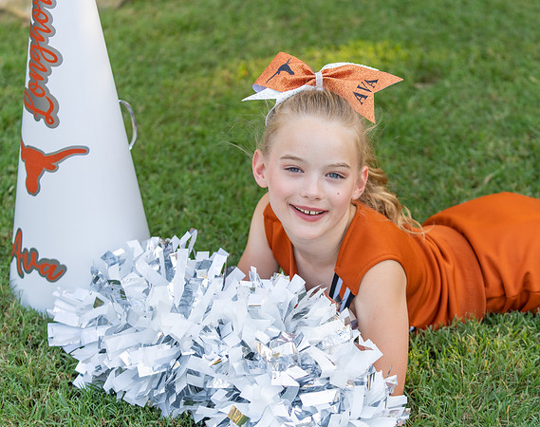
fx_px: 1365
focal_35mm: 86
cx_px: 311
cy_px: 234
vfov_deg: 17.8
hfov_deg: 22.4
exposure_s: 1/320
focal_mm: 70
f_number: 2.8
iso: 200
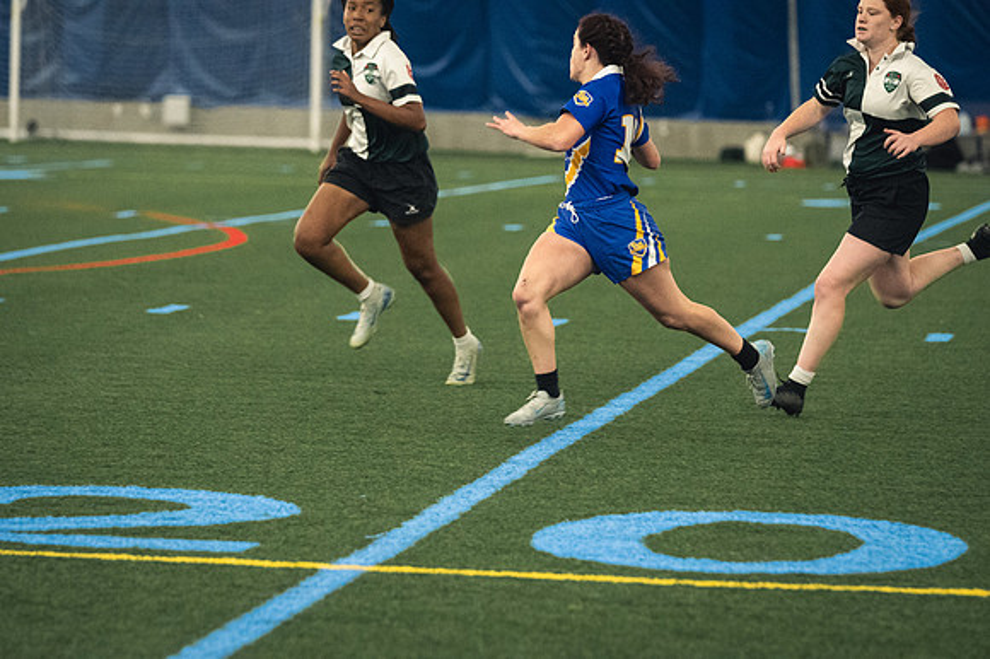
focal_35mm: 202
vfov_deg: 6.8
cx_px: 495
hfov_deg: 10.2
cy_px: 330
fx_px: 5552
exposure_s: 1/500
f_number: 2.8
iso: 7200
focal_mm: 135
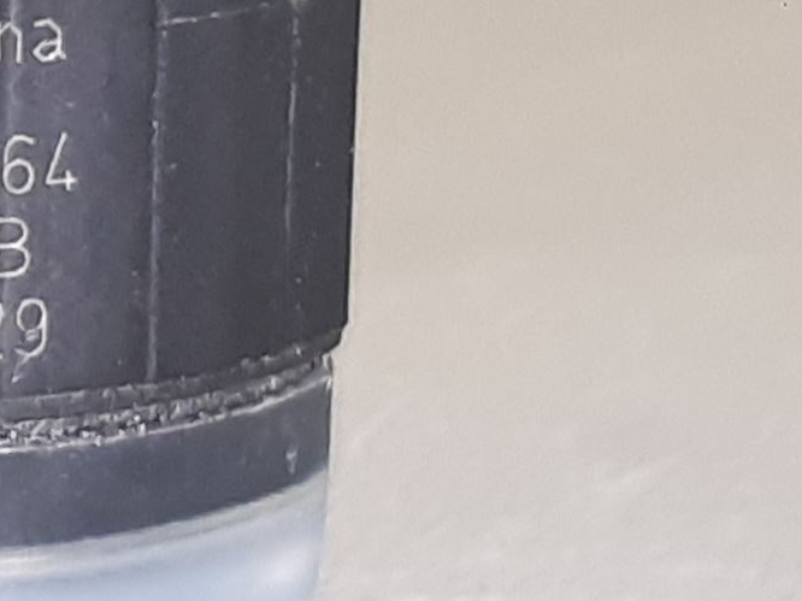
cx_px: -429
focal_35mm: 80
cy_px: 204
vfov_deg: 18.4
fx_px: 1853
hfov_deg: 20.6
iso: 125
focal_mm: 3.93
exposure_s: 1/50
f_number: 1.7
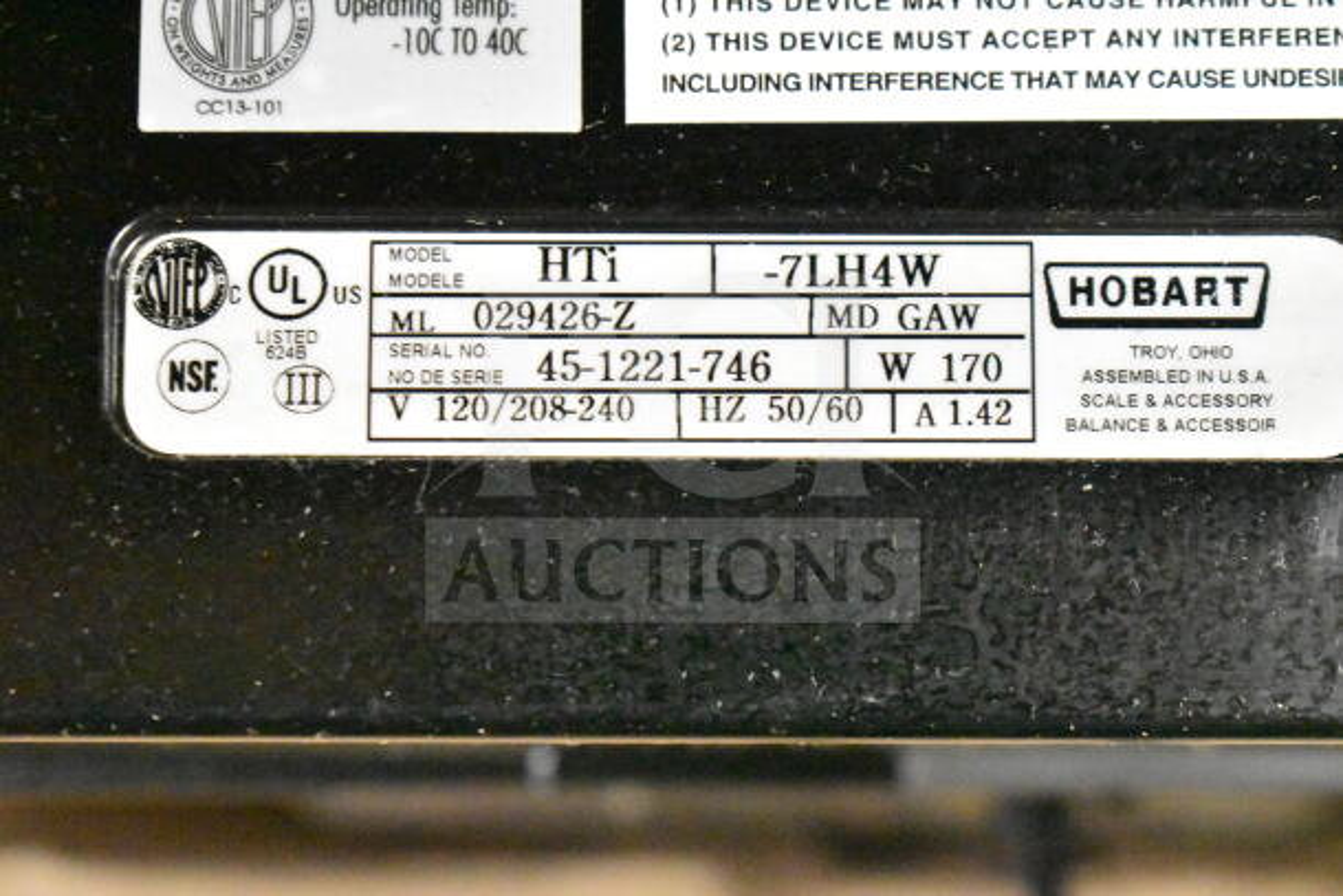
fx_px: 3078
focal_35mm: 82
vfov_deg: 16.6
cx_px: 672
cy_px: 448
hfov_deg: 24.6
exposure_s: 1/50
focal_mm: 55
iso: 25600
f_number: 5.6
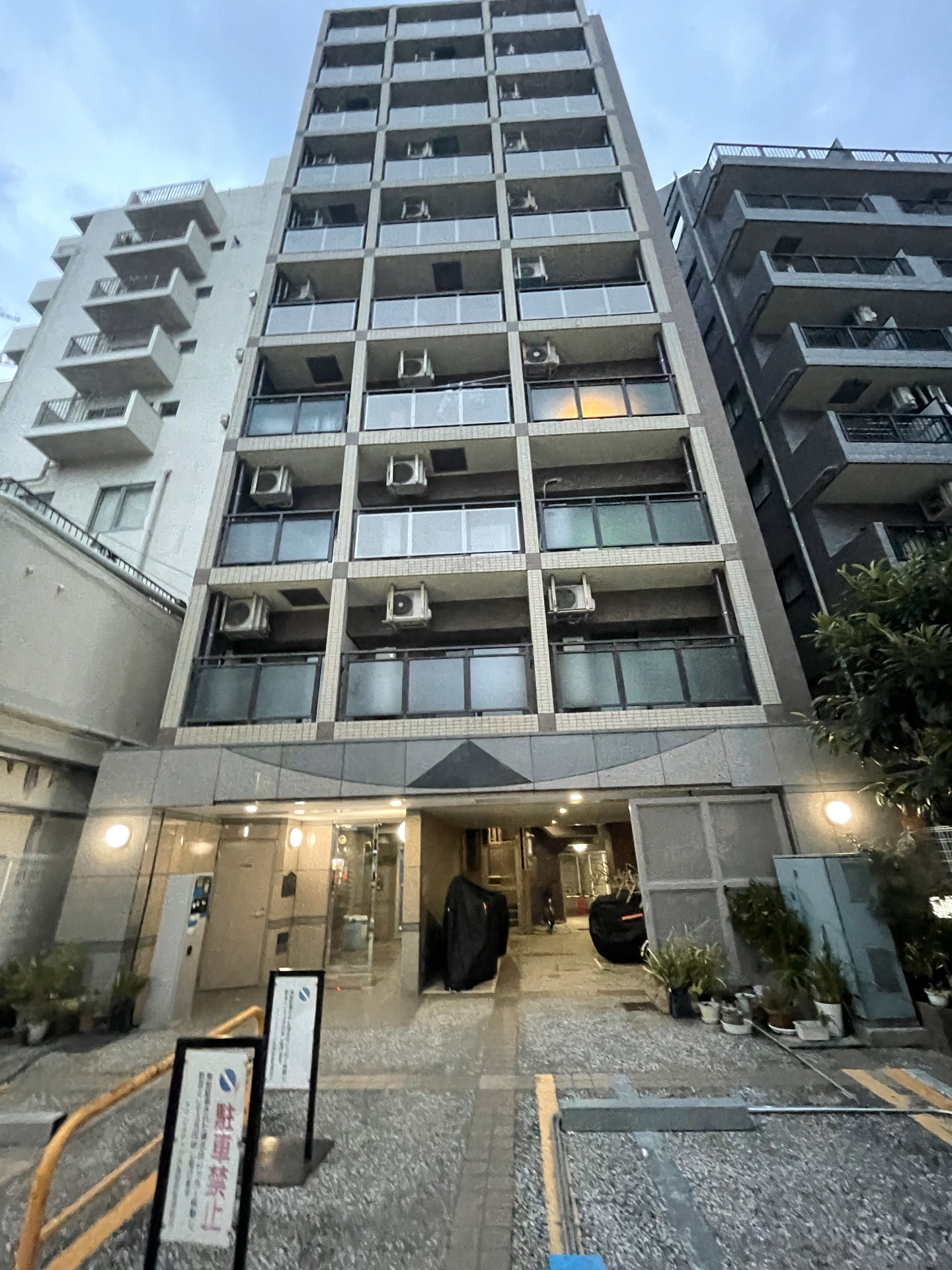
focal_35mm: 14
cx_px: 476
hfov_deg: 85.7
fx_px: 513
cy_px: 635
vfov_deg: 102.1
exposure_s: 1/25
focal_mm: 1.55
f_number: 2.4
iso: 1000
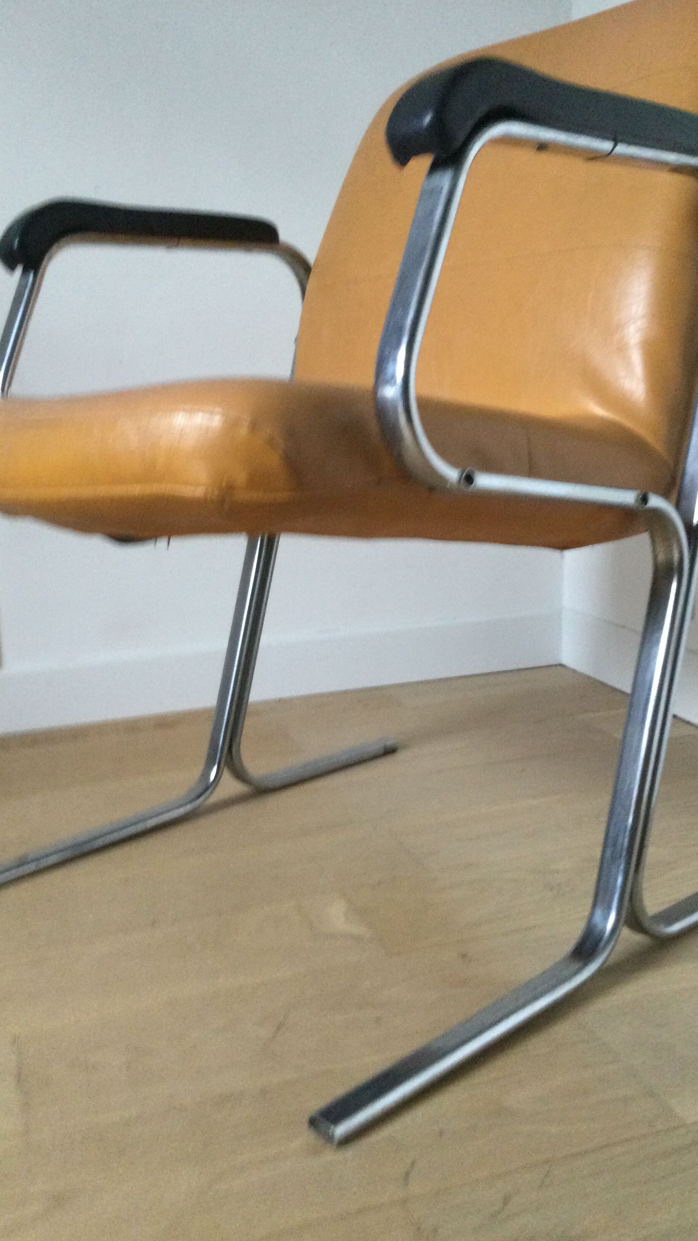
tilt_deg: -8.9
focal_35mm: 34
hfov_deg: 34.6
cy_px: 623
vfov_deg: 58.0
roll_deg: +1.5
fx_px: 1119
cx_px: 320
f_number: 2.4
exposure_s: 1/33
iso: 160
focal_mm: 3.3
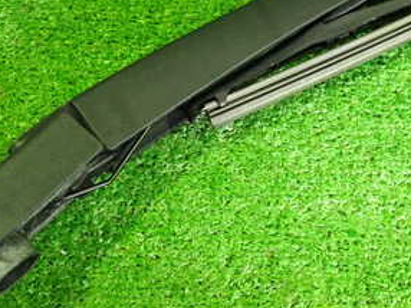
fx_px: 747
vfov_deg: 22.9
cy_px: 60
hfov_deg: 30.3
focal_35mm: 63
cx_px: 297
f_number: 2.3
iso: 640
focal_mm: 5.4
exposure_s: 1/30
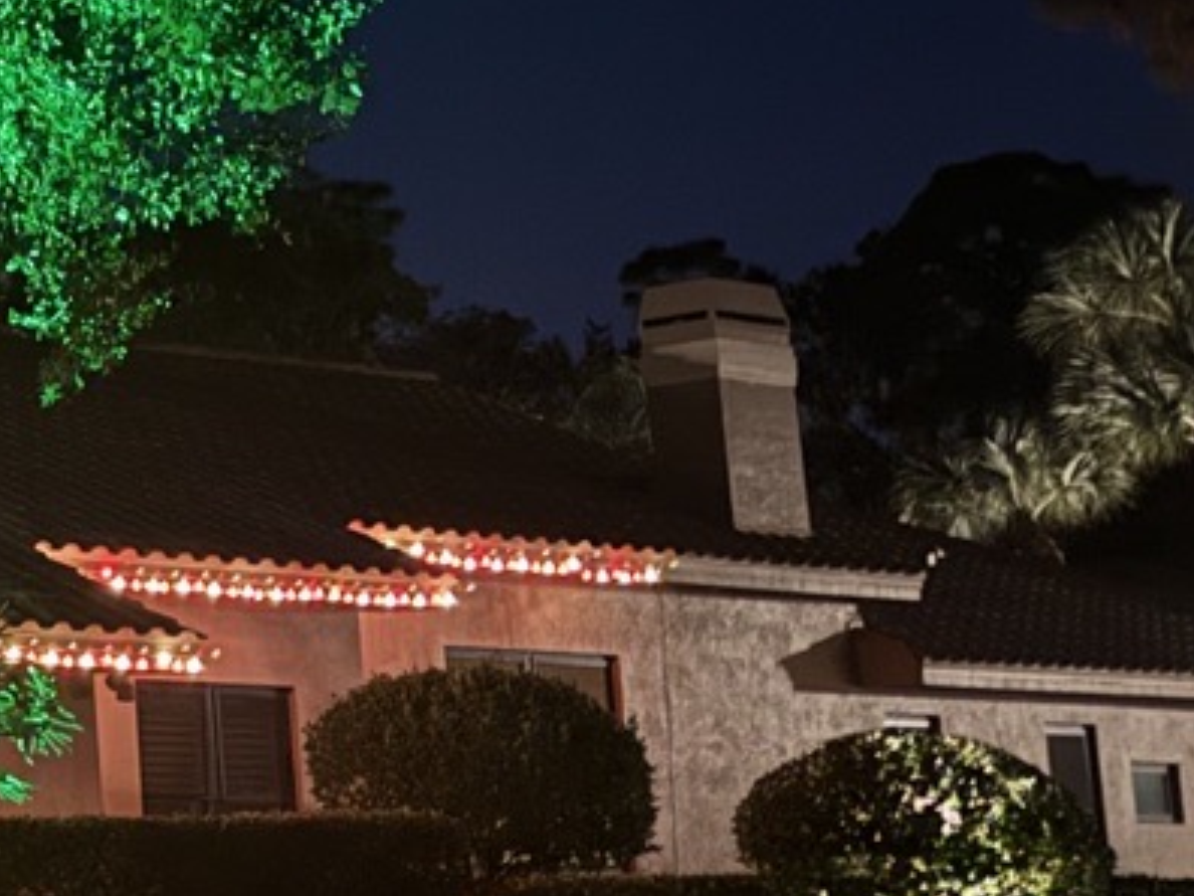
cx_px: -908
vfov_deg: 16.2
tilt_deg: +9.9
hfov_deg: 17.7
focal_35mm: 91
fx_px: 3139
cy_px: 312
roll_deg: +0.0
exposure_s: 1/5
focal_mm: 6.76
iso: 1250
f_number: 1.78
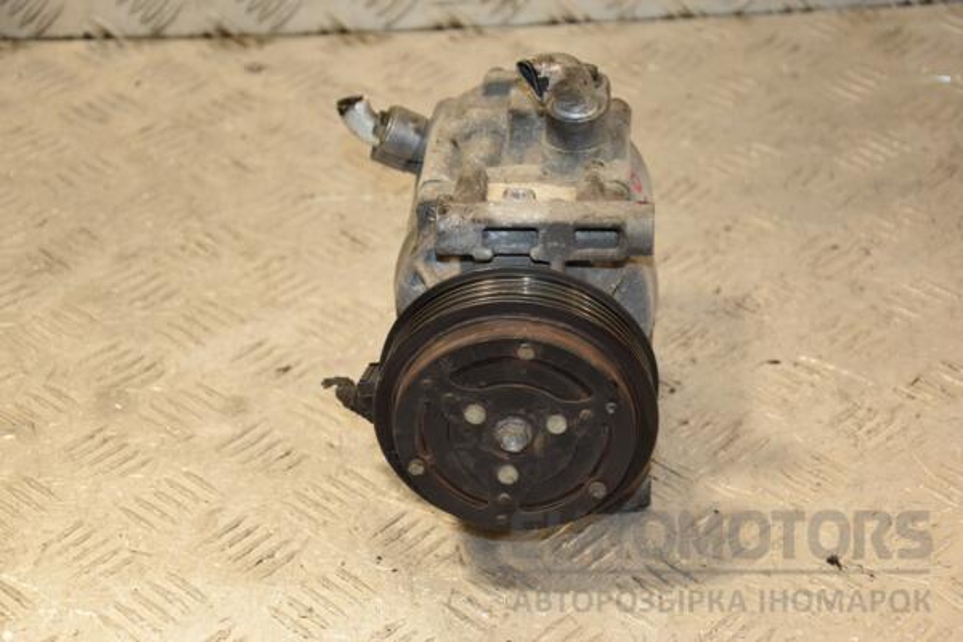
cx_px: 482
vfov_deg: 15.7
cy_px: 321
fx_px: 2327
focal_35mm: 87
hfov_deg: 23.4
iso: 800
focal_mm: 58
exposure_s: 1/160
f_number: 5
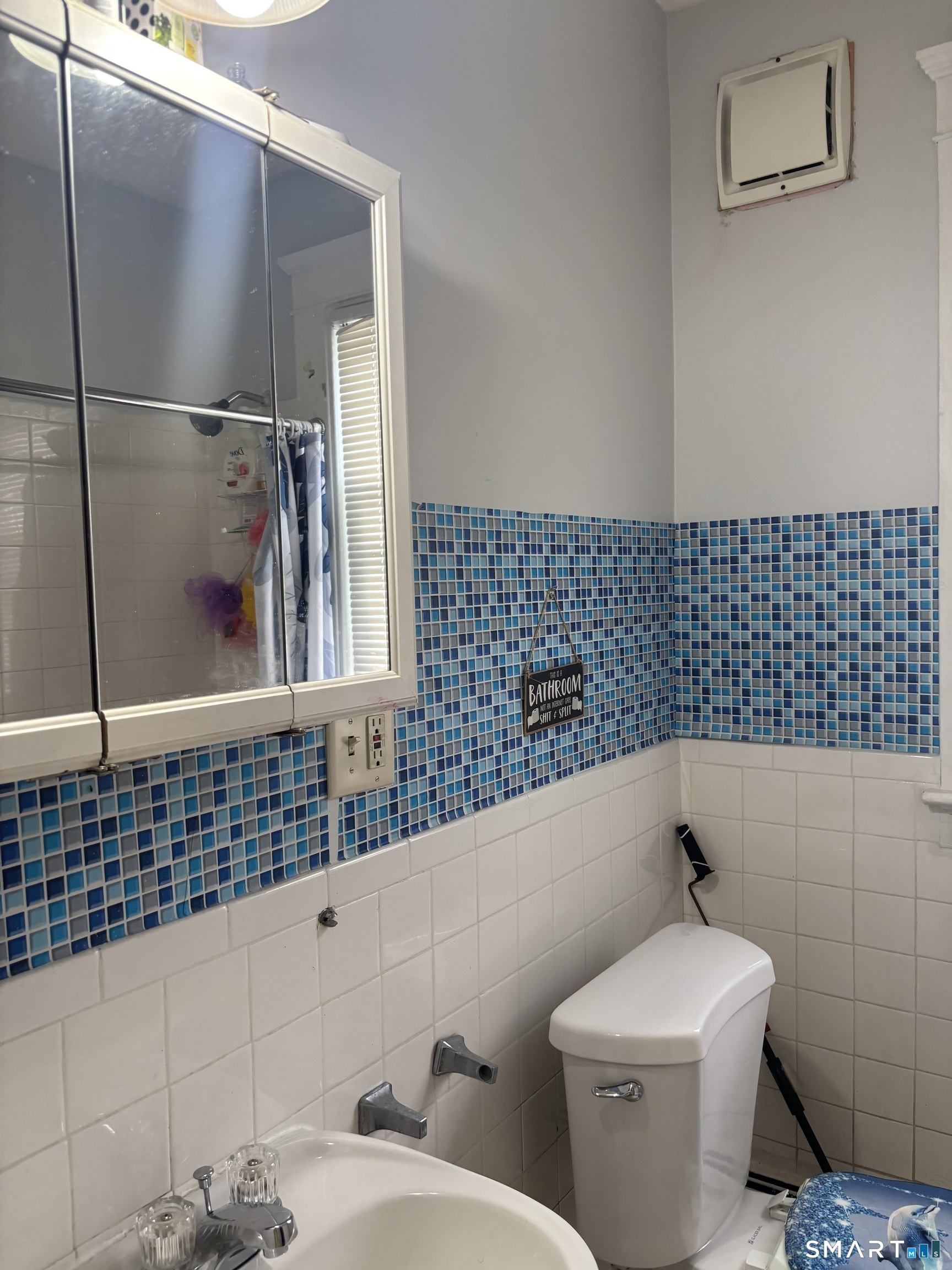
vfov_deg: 67.3
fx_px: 953
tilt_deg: -3.3
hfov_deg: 53.1
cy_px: 635
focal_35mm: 26
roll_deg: +0.8
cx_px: 476
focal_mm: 5.96
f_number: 1.6
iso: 100
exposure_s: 1/120
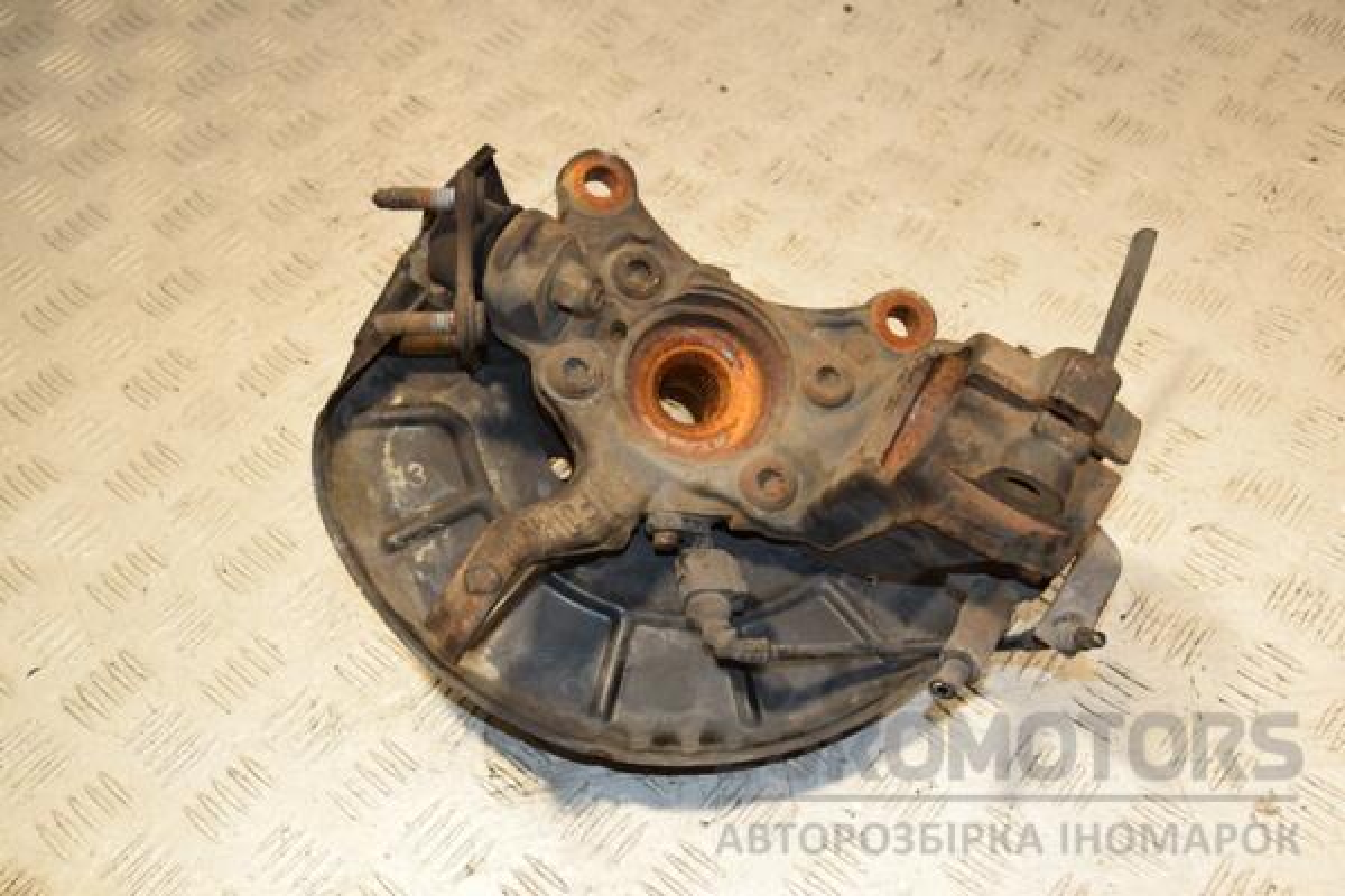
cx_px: 672
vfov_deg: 34.2
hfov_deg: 49.6
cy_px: 448
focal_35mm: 39
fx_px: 1457
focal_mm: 26
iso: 800
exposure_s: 1/200
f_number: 6.3
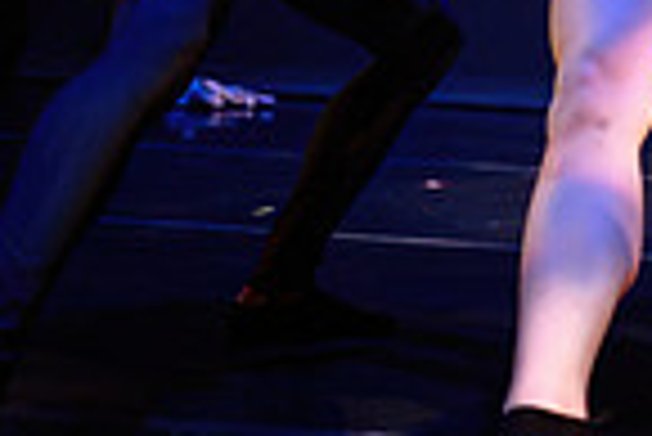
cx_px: 899
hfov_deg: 19.2
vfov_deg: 14.1
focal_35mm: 96
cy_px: 11
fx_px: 1740
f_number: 1.4
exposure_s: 1/500
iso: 1000
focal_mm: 24
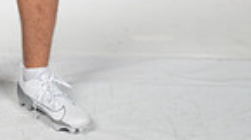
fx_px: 1256
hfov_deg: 11.3
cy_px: -199
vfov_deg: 6.1
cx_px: 3
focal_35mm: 189
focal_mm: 58
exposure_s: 1/400
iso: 250
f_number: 7.1
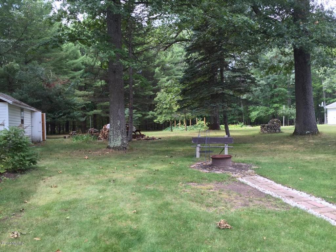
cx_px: 168
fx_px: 281
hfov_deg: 61.7
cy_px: 126
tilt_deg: +0.7
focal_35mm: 29
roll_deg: -0.1
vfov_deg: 48.2
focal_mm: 4.15
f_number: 2.2
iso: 32
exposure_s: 1/120
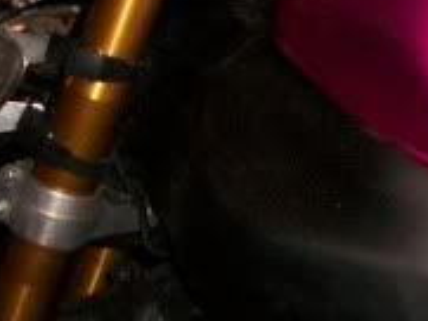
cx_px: 605
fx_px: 1398
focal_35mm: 113
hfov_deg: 16.2
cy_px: 76
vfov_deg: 13.1
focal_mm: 5.7
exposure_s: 1/30
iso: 160
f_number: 2.9
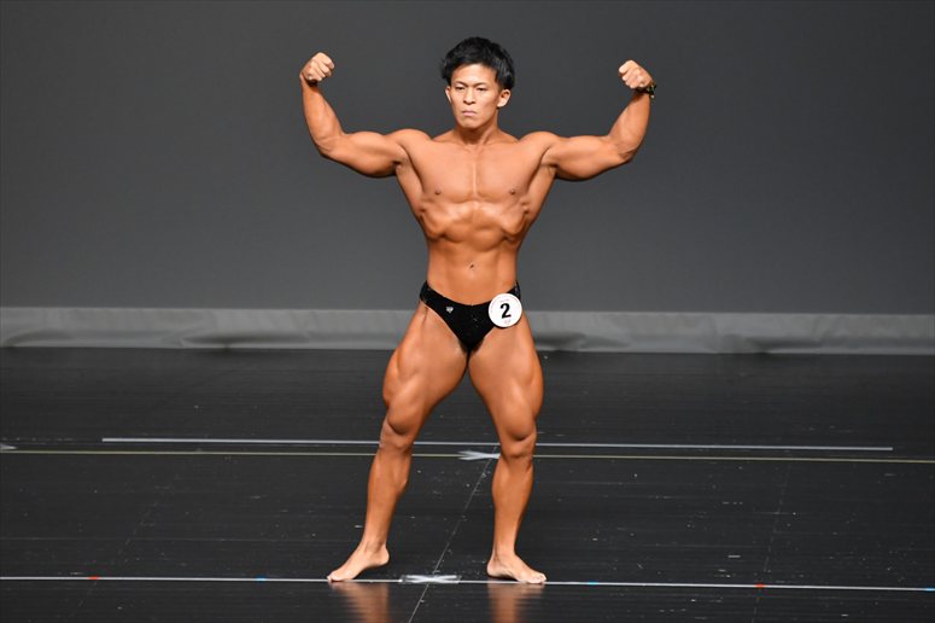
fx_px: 9735
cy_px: 312
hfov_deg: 5.5
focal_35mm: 375
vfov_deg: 3.7
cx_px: 468
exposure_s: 1/400
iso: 2500
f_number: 5.6
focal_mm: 250
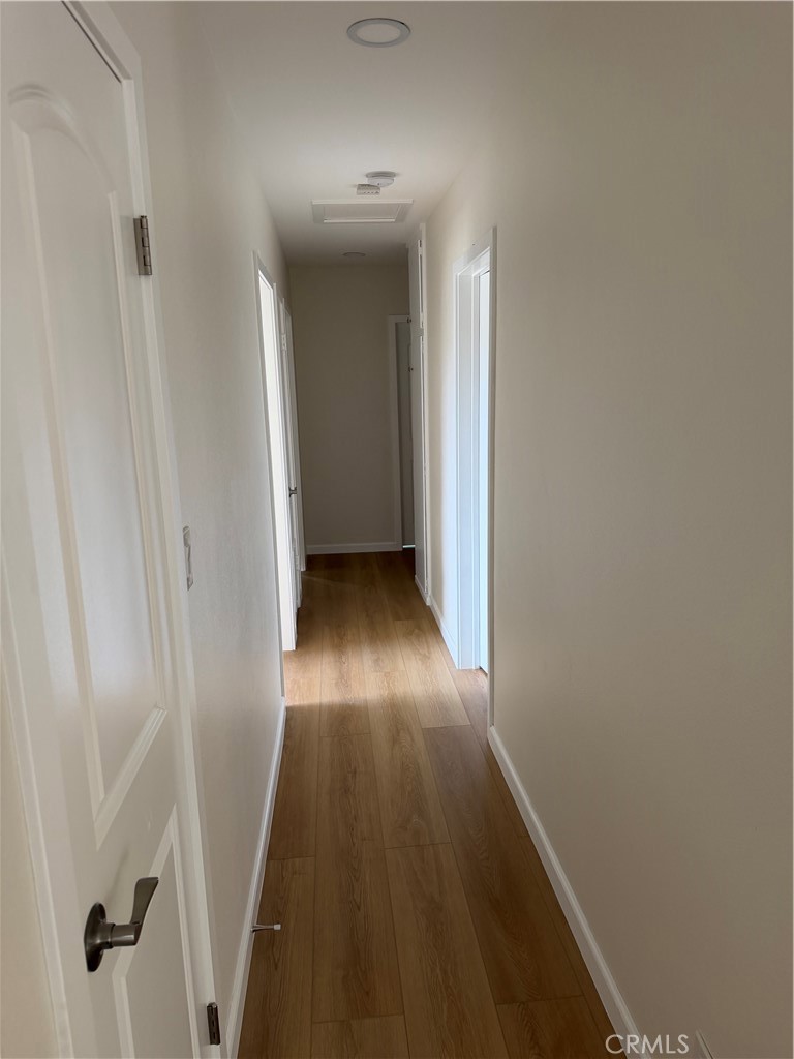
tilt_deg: -10.4
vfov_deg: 71.6
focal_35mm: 24
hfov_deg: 56.8
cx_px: 397
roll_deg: +0.9
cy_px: 530
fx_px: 734
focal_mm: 6.76
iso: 160
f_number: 1.78
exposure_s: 1/60
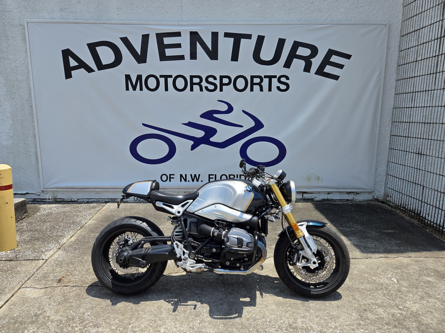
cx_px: 222
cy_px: 166
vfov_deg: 58.9
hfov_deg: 73.9
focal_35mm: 23
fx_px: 296
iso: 80
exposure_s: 1/3840
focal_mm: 5.4
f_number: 1.8
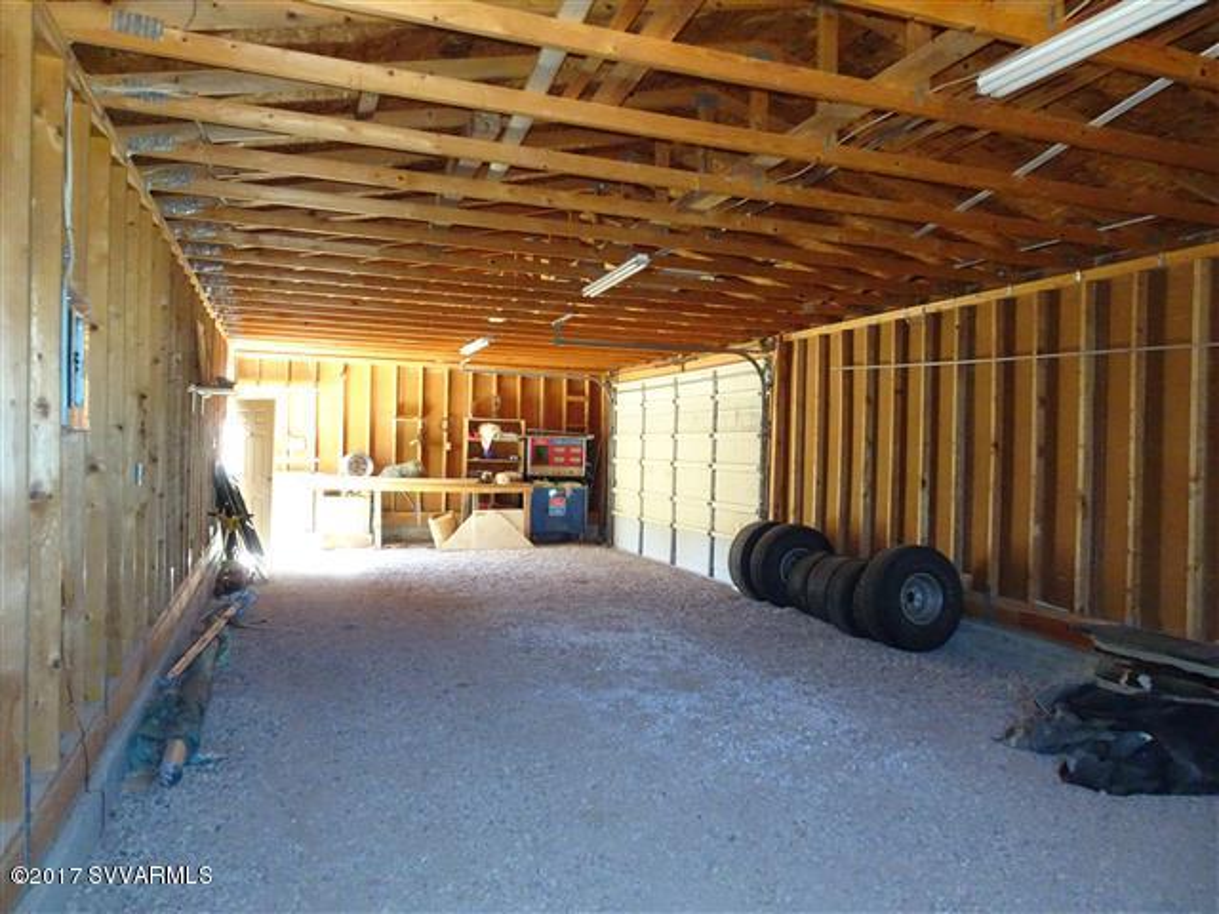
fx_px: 845
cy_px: 457
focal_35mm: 24
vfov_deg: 56.8
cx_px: 610
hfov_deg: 71.6
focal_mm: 4.1
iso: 1000
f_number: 3.5
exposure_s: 1/30
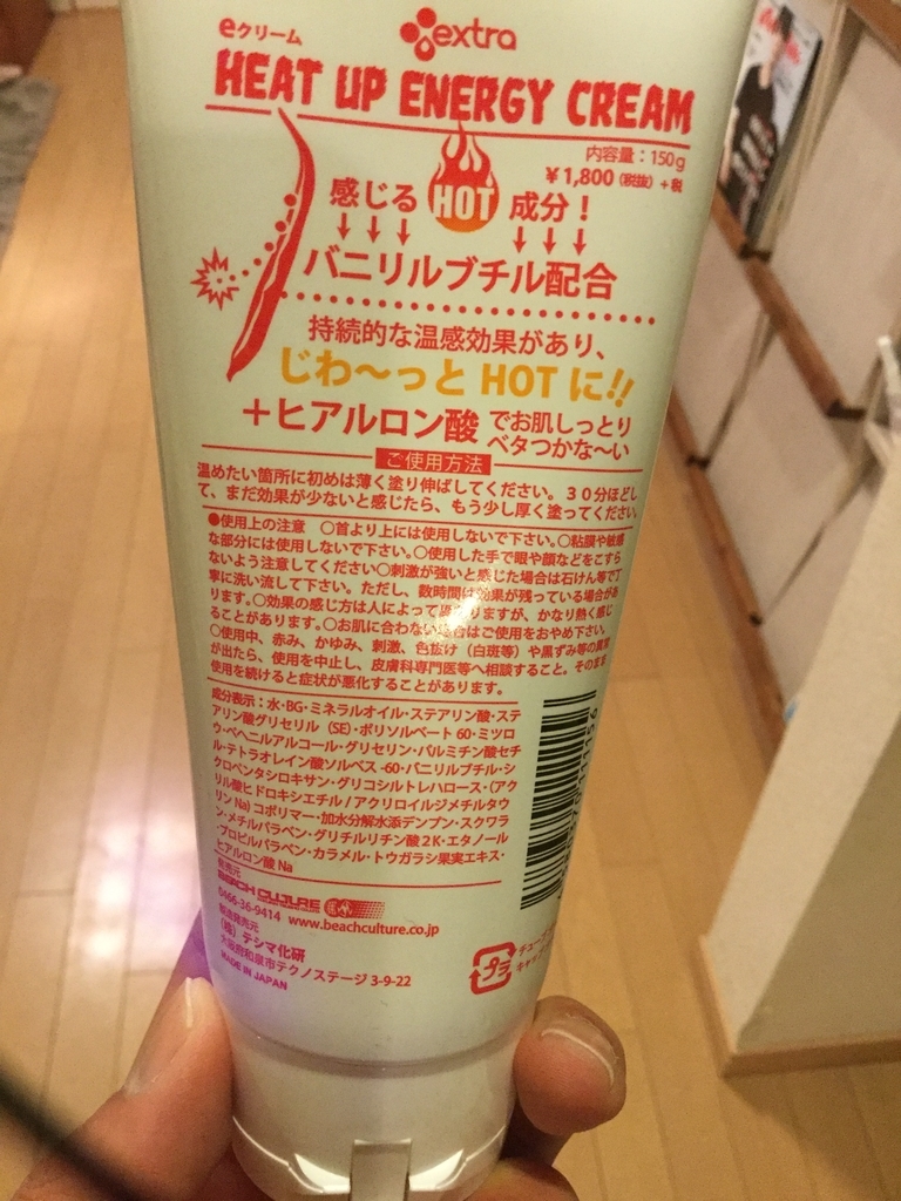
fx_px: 1076
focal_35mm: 31
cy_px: 600
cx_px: 450
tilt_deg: -46.5
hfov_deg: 45.4
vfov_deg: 58.4
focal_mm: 3.3
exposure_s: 1/30
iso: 200
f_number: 2.4
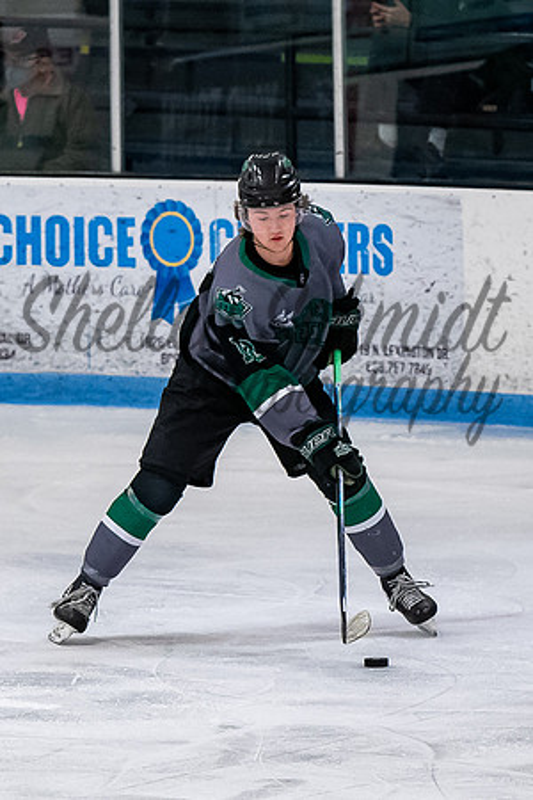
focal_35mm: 459
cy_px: 323
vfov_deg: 4.5
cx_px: 155
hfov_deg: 3.0
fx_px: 10202
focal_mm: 130
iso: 2000
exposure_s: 1/800
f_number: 3.5
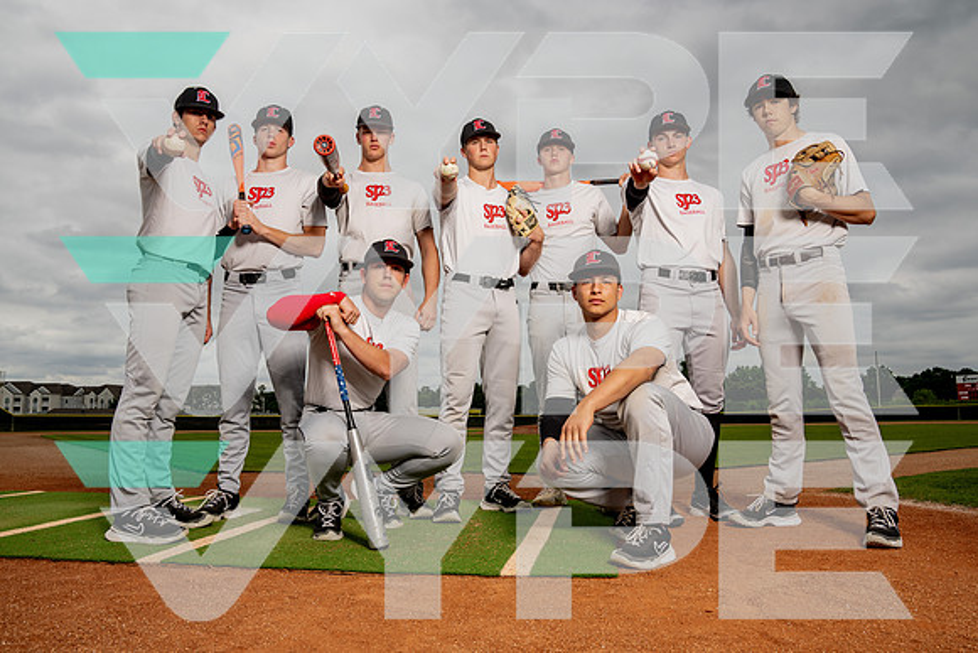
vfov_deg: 48.0
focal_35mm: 27
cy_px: 325
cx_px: 485
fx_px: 733
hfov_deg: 67.4
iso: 50
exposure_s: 1/250
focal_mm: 25
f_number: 8
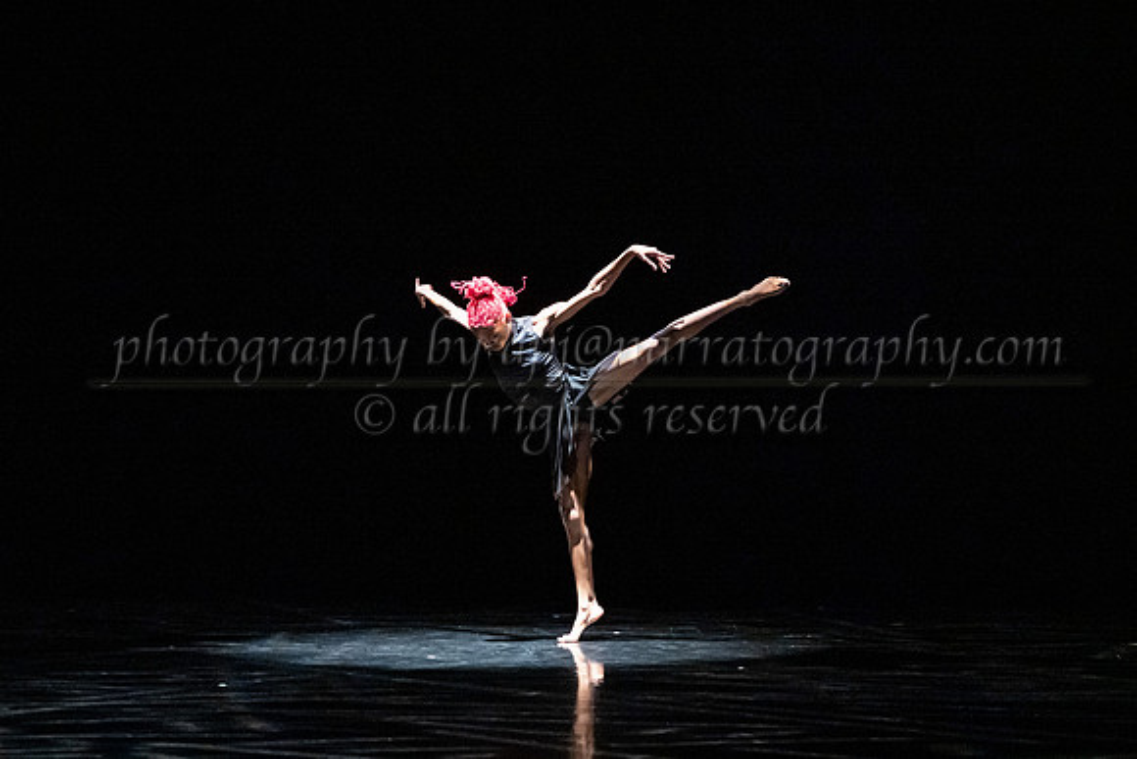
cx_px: 550
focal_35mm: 70
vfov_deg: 19.4
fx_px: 2217
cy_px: 379
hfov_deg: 28.8
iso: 6400
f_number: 3.2
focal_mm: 51
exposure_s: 1/400
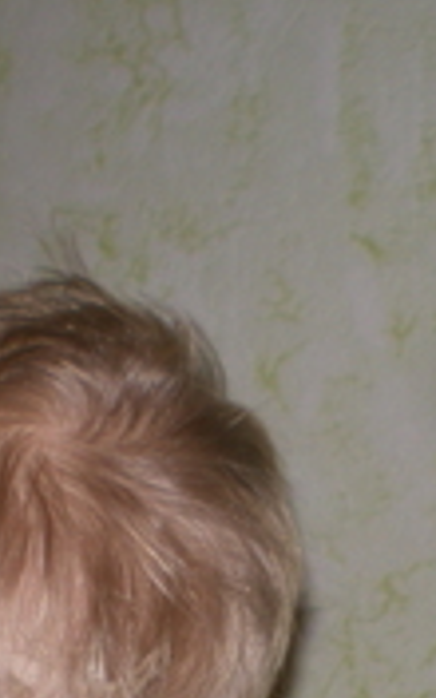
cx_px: 210
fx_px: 1958
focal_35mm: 103
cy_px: 642
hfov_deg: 12.7
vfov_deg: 19.8
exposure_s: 1/30
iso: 64
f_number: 4.6
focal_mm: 6.3
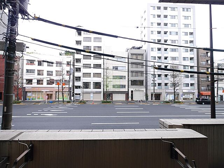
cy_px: 84
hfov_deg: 102.1
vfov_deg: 85.7
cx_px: 112
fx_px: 91
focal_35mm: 14
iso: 320
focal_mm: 7
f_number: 4
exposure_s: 1/60
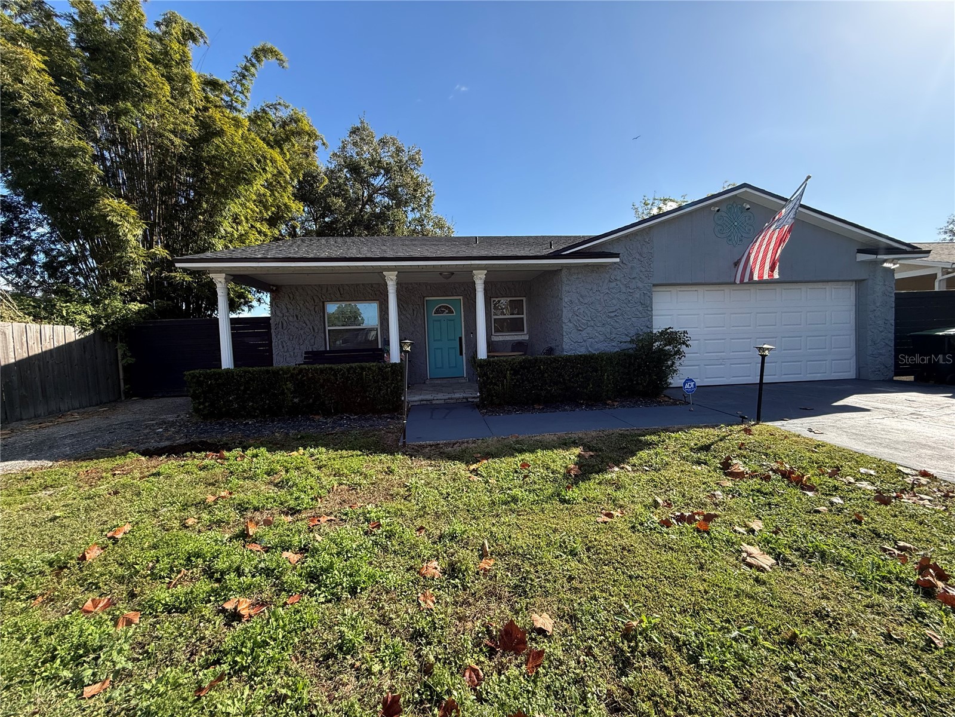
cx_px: 478
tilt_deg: -1.6
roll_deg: +2.3
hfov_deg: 102.1
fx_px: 386
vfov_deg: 85.7
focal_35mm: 14
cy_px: 358
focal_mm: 2.22
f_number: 2.2
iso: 64
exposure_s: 1/820
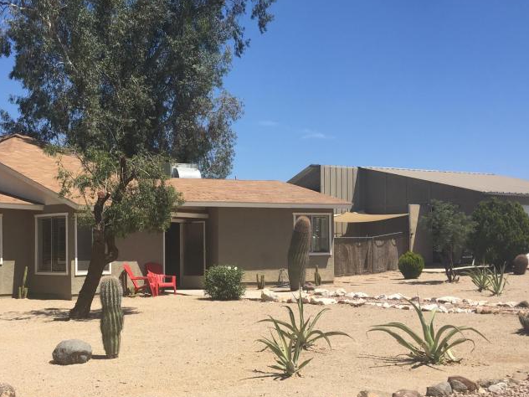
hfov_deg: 39.7
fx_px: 718
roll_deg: -0.2
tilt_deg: +1.5
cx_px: 158
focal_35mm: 47
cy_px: 259
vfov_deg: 30.7
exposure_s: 1/1748
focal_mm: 4.15
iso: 25
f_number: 2.2
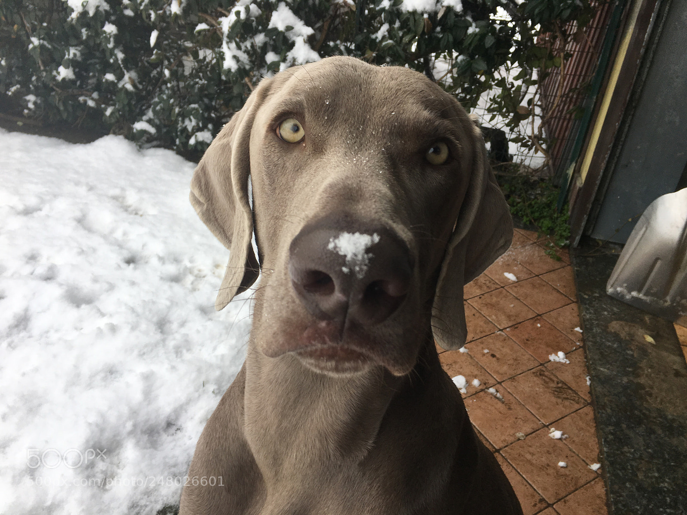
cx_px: 344
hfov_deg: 61.7
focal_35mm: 29
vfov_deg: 48.2
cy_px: 258
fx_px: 576
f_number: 2.2
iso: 25
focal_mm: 4.15
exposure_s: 1/411
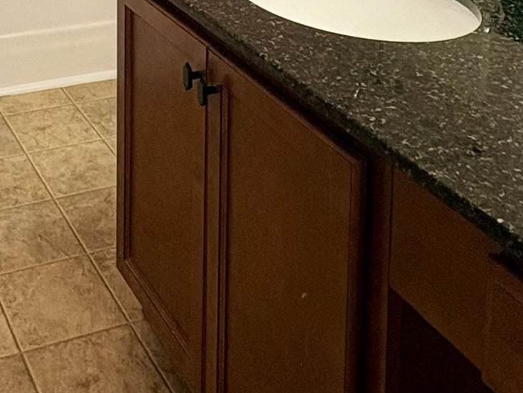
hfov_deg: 31.3
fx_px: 892
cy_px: -223
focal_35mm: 59
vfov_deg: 20.6
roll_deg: +0.1
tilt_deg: -4.3
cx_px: 57
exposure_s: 1/60
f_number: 2.2
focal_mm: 2.22
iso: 125
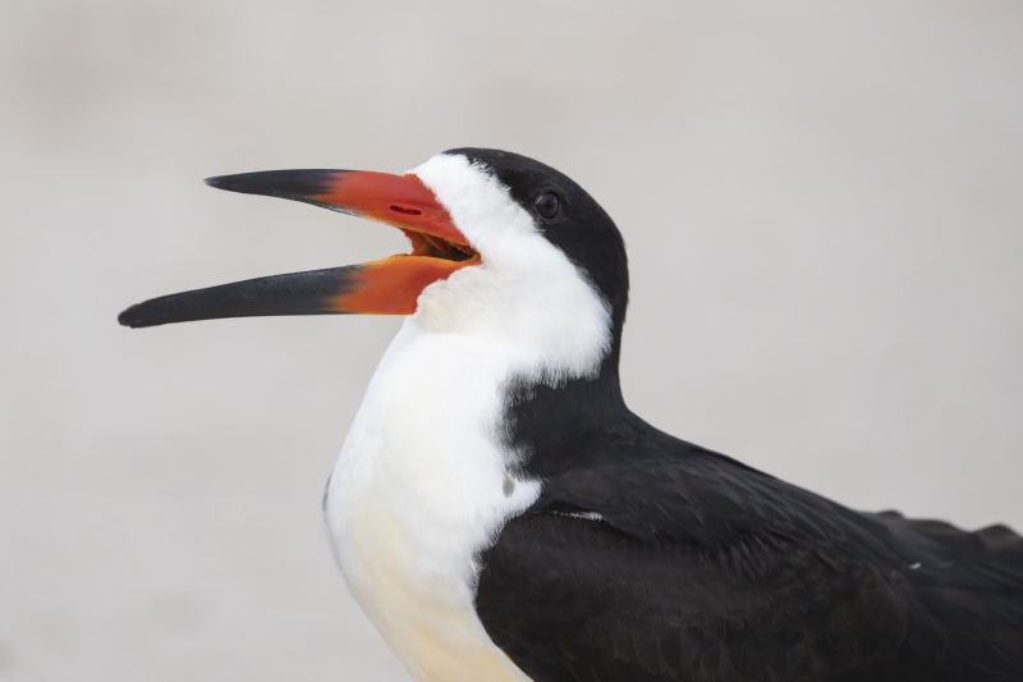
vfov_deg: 1.7
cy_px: 341
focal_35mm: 800
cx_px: 512
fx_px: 22727
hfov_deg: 2.6
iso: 2500
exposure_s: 1/4000
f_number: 8
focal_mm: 800
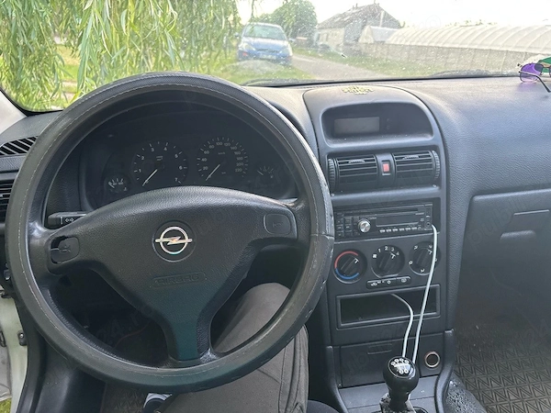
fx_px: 414
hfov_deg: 67.3
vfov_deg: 53.1
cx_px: 276
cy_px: 206
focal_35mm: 26
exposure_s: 1/60
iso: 400
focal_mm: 5.96
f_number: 1.6
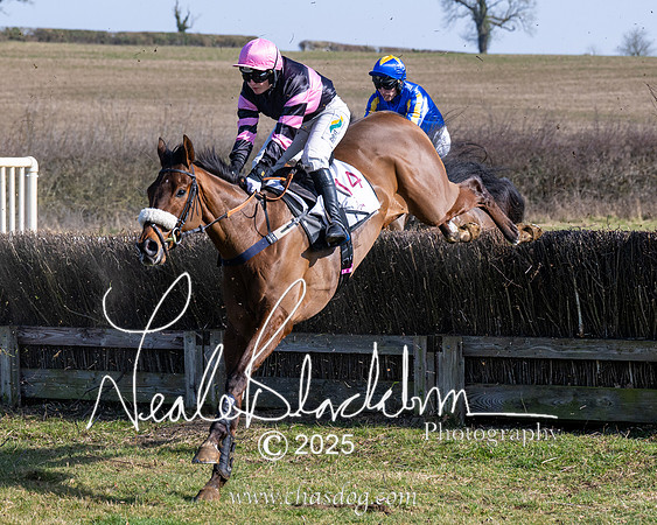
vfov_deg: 10.0
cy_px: 247
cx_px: 194
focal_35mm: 154
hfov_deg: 12.5
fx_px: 2990
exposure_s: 1/2500
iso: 200
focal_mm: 76
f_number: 4
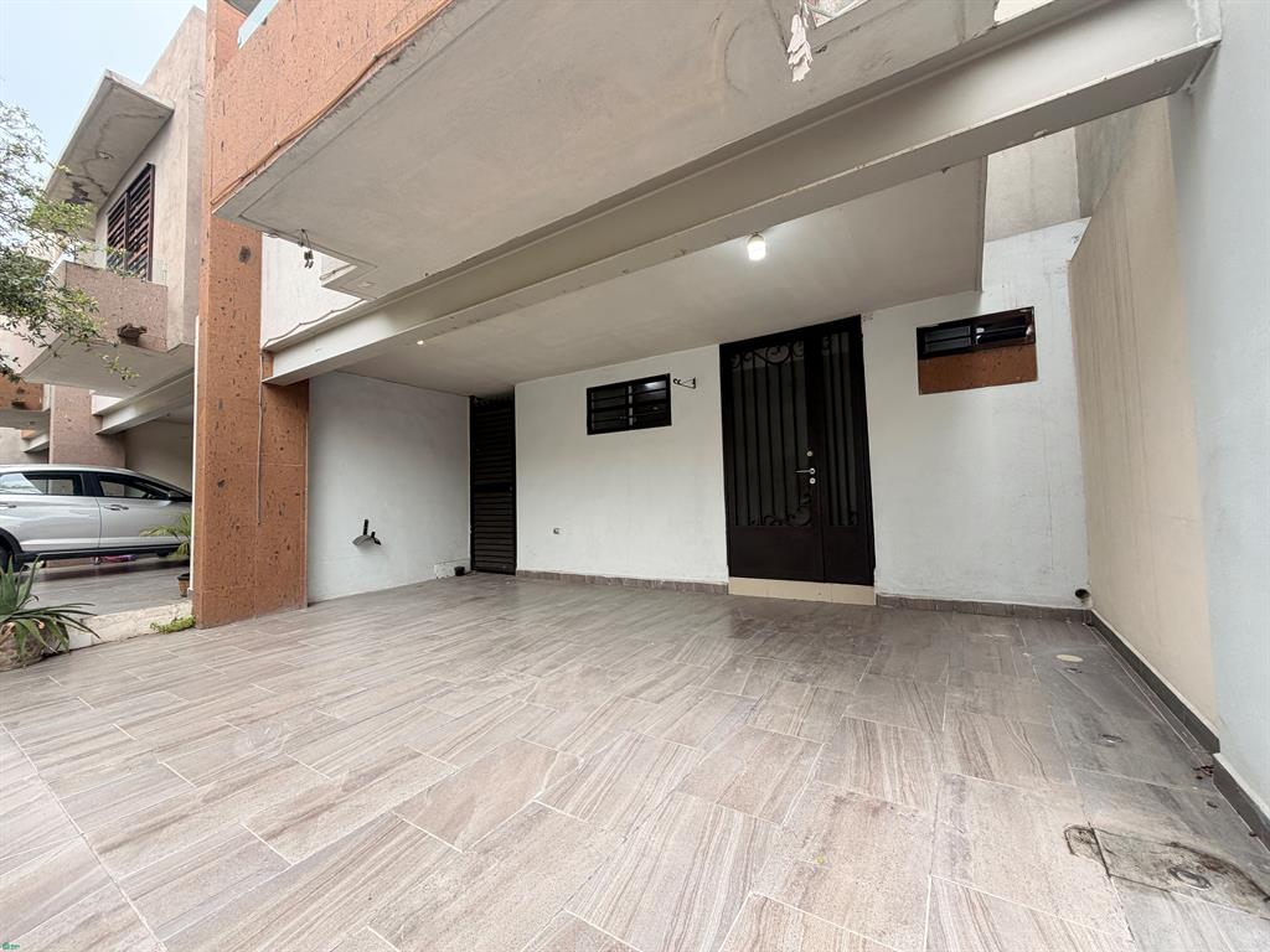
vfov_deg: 85.7
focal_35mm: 14
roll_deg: +1.7
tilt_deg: +3.1
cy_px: 476
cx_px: 635
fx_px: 514
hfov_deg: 102.1
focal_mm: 2.22
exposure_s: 1/128
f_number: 2.2
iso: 50
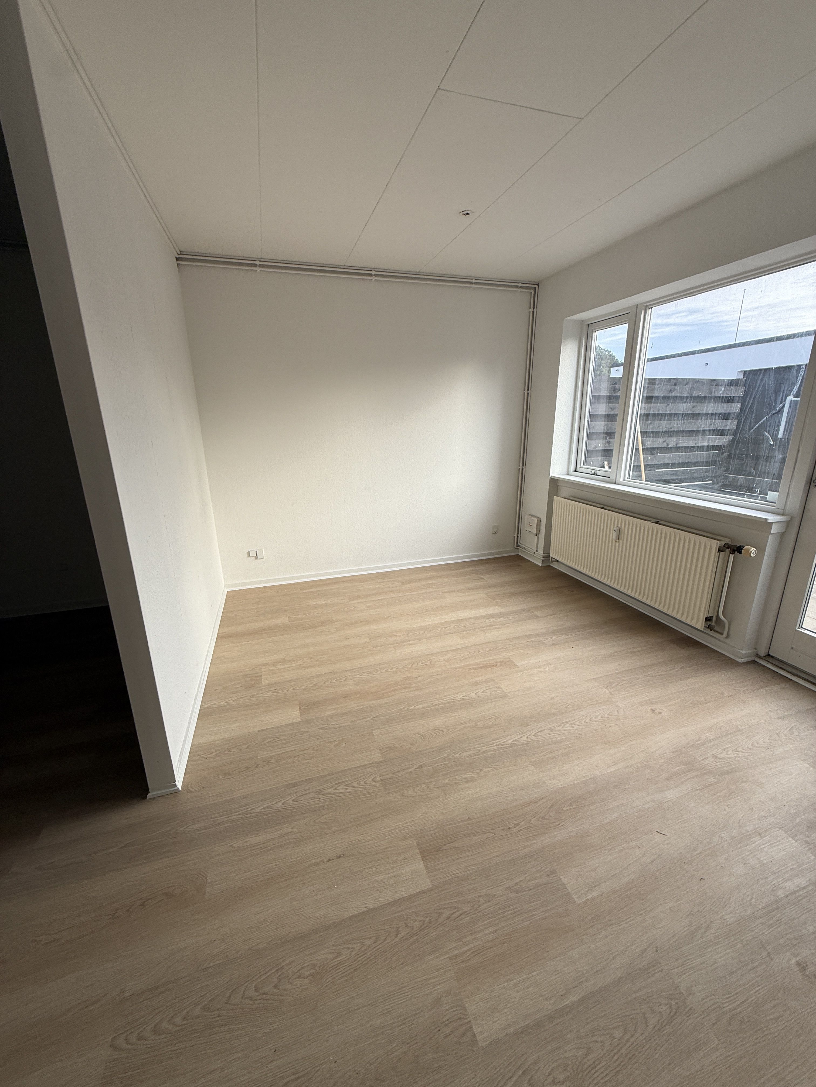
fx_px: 440
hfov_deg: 85.7
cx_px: 408
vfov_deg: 102.1
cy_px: 544
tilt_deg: -15.7
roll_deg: +0.1
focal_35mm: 14
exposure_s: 1/274
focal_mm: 2.22
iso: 50
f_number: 2.2
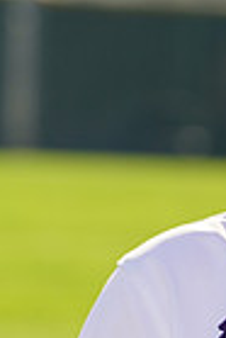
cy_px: 426
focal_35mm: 966
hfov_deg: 1.4
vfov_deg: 2.1
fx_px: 9073
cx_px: 383
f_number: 8
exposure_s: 1/250
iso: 100
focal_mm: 232
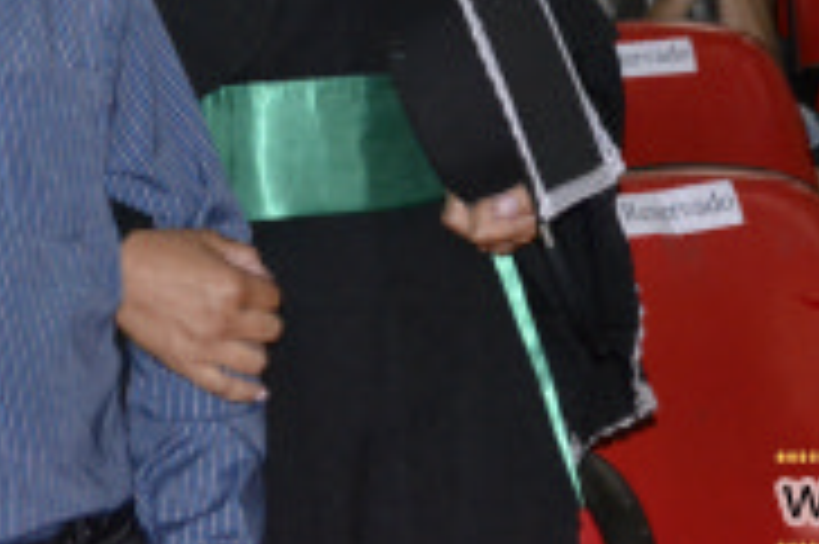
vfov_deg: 6.0
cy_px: -155
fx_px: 5145
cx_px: 306
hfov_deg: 9.1
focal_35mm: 226
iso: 3200
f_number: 5.6
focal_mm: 55
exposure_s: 1/60
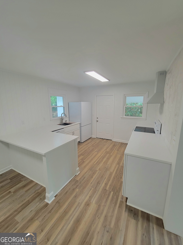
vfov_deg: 106.2
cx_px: 92
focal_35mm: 13
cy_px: 122
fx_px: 92
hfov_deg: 89.9
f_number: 2.2
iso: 160
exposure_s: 1/60.2
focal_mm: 2.2
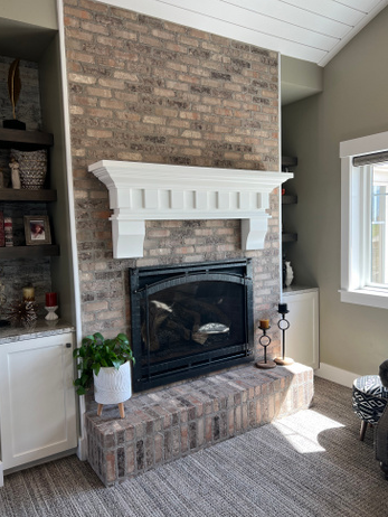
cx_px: 196
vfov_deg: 65.3
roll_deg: +0.5
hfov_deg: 51.4
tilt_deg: -4.9
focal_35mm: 27
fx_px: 403
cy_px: 258
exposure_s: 1/128
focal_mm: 5.7
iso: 32
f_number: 1.5
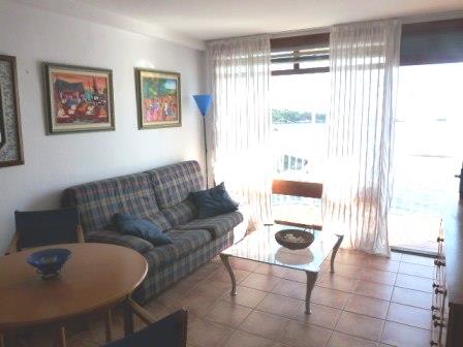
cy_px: 174
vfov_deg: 51.4
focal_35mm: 27
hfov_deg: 65.3
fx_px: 361
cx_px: 232
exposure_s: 1/200
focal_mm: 4.8
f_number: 5
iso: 160
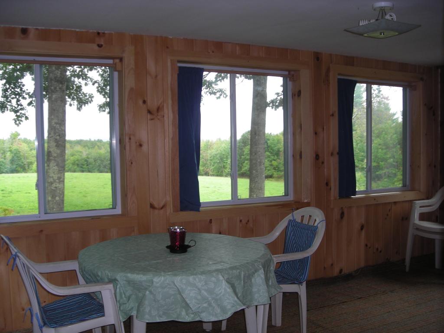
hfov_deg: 49.0
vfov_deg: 37.7
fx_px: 487
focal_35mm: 38
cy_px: 166
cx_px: 222
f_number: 3.2
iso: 61
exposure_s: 1/30
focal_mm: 6.3
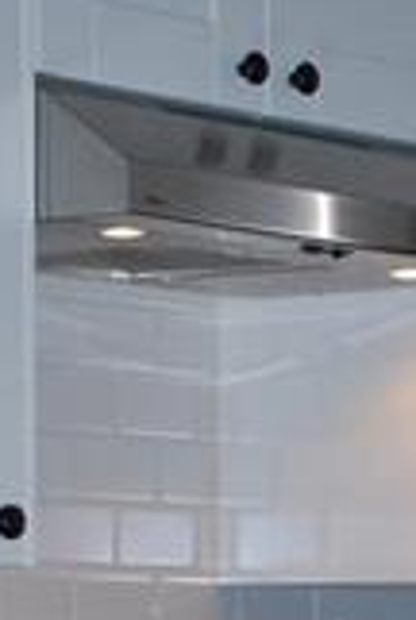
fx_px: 3710
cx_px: 697
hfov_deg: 6.3
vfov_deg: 9.4
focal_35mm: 215
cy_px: 755
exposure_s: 1/60
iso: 200
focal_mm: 30
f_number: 4.8
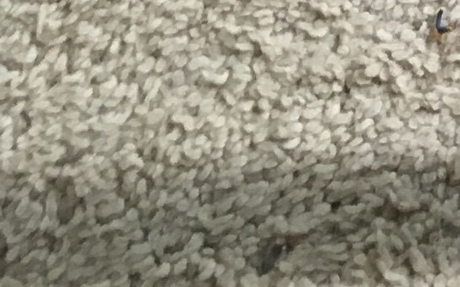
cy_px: -928
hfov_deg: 9.8
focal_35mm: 195
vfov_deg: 5.6
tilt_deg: -46.4
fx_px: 2444
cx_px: 1003
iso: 64
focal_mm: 4.15
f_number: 2.2
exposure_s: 1/33
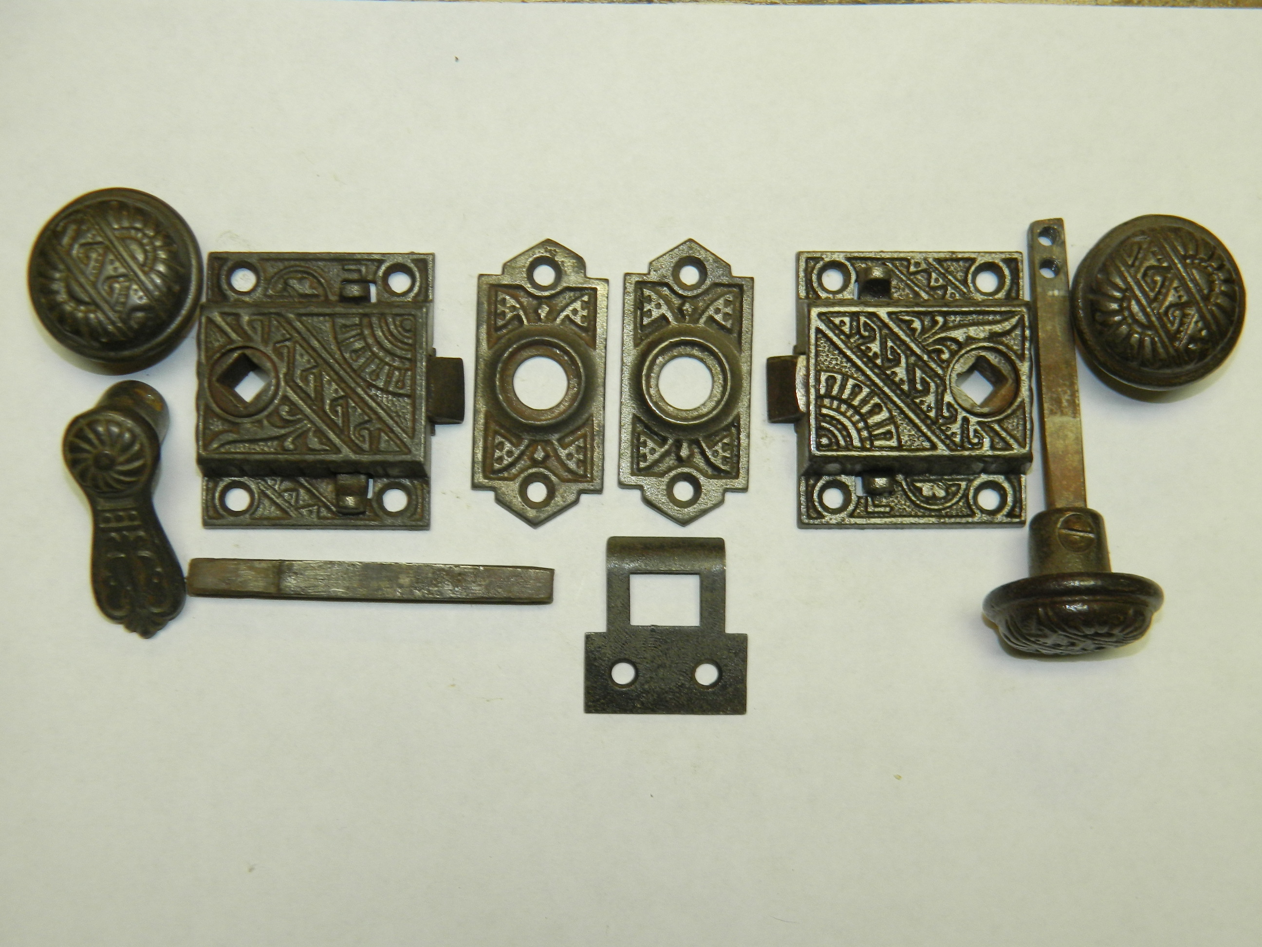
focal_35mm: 57
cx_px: 631
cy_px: 474
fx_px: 2078
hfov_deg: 33.8
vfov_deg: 25.7
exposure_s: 1/30
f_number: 3.8
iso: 140
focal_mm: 10.2
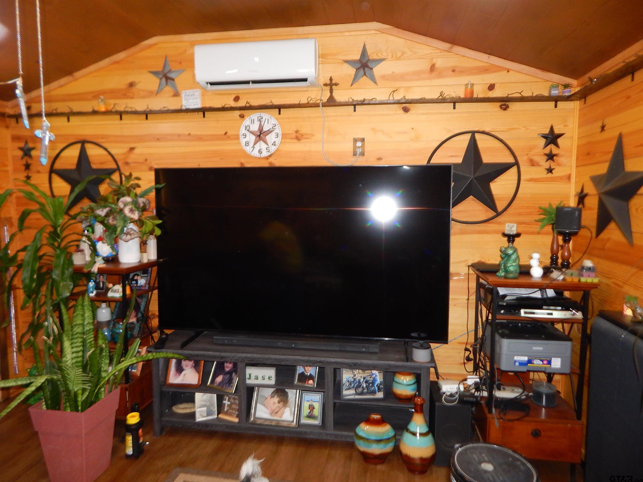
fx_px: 409
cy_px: 241
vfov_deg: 61.1
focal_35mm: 22
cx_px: 322
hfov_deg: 76.4
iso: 200
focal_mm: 4
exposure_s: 1/30
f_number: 3
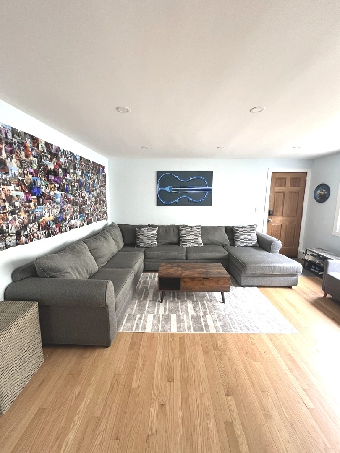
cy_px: 226
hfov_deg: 89.9
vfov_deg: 106.2
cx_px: 170
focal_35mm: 13
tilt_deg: -9.9
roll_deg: -0.7
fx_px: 170
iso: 250
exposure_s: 1/73
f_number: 1.8
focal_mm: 1.57
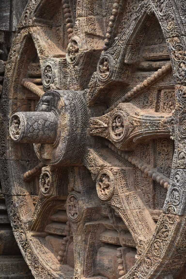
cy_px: 140
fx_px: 813
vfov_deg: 19.5
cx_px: 93
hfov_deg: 13.0
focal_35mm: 105
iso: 220
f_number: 8
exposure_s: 1/250
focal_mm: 70
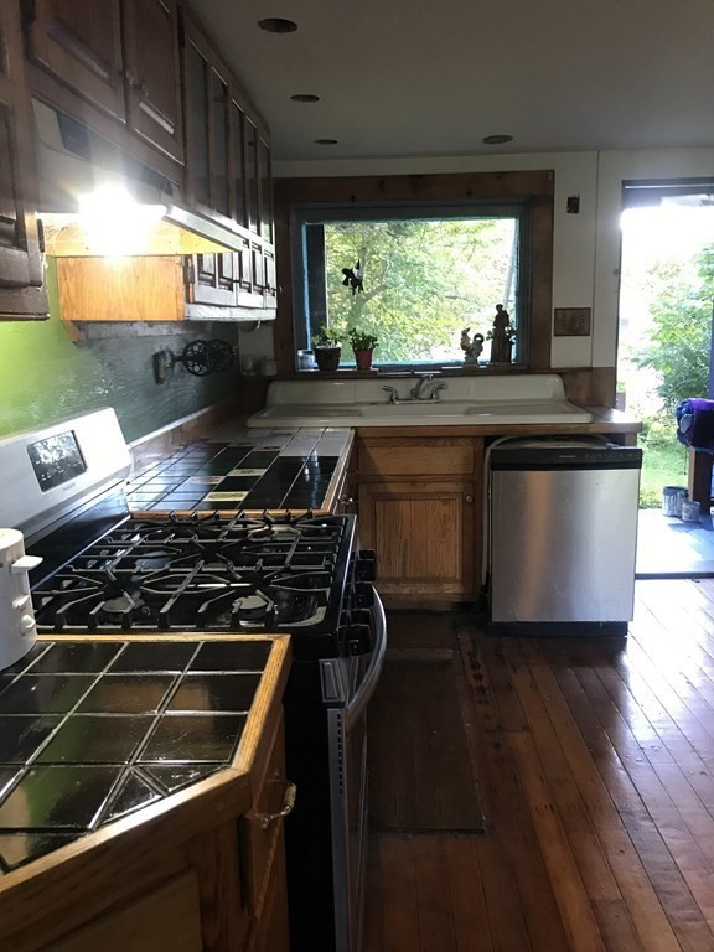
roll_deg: +1.4
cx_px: 357
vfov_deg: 63.4
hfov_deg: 49.7
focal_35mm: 28
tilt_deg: -11.2
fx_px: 770
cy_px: 476
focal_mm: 3.99
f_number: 1.8
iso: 64
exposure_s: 1/15
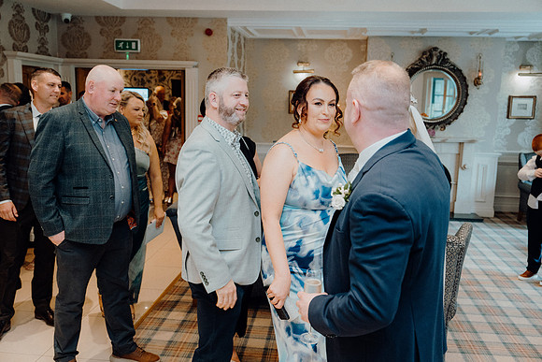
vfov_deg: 40.0
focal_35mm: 33
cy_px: 181
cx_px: 271
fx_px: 497
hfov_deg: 57.2
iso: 2500
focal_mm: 33
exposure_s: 1/160
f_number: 3.5
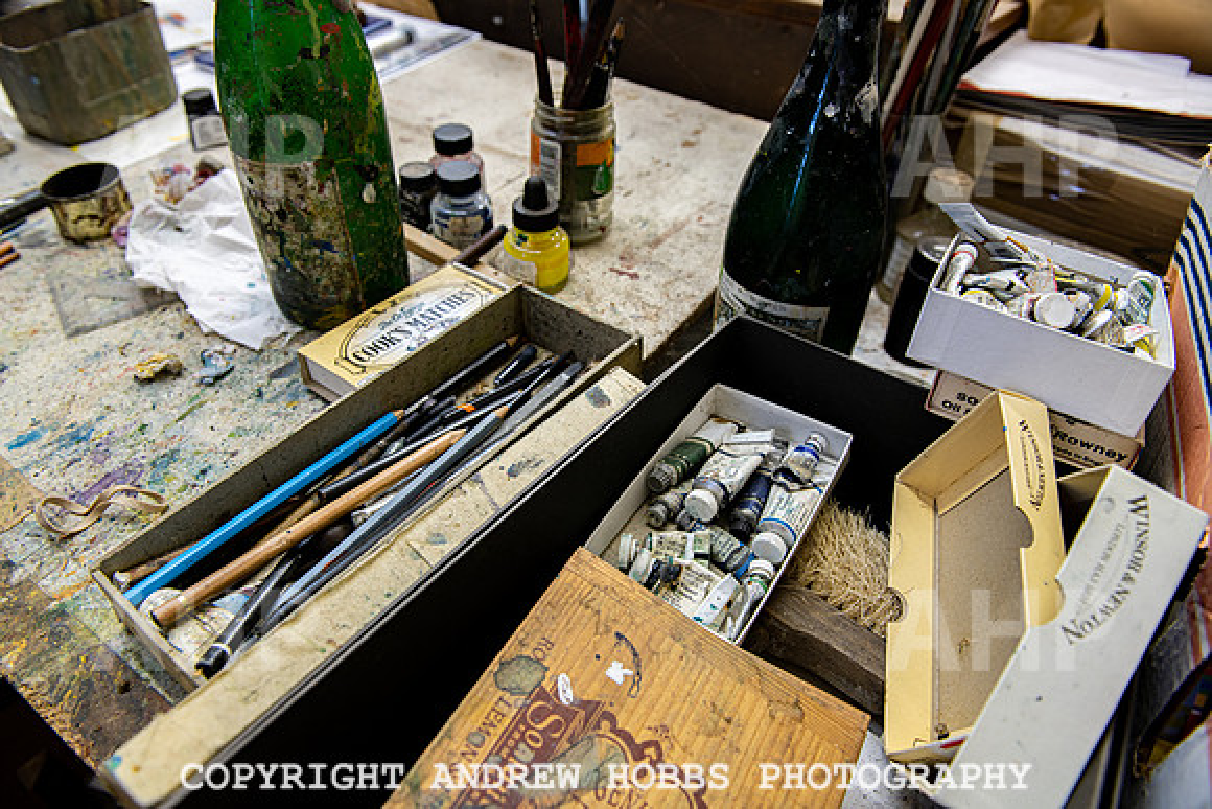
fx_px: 808
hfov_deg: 73.7
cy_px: 404
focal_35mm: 24
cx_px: 606
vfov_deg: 53.2
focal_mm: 24
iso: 64
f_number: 5.6
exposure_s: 1/2.5
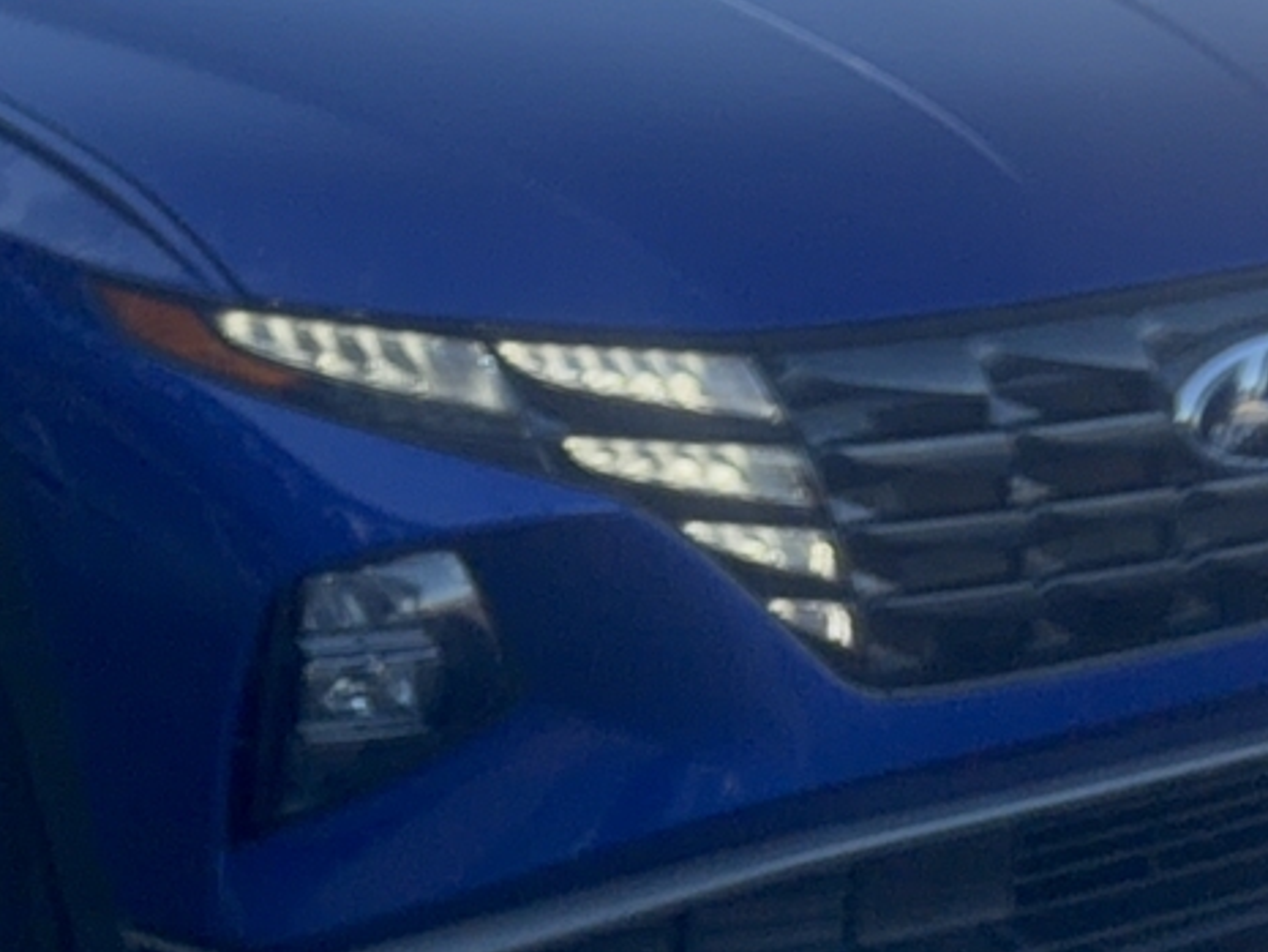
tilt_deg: -13.5
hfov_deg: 19.8
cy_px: 499
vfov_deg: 14.9
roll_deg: +2.1
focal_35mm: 99
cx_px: 412
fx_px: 3627
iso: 80
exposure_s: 1/1653
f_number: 1.78
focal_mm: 6.76
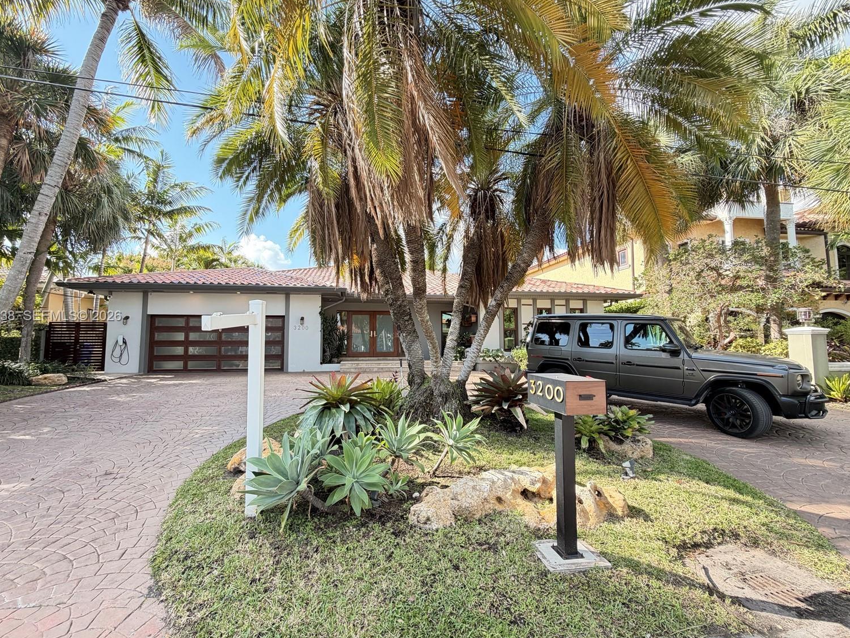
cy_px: 317
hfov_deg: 98.1
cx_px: 400
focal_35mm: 15
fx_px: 368
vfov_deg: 81.8
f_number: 2.2
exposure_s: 1/159
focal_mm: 2.22
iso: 64
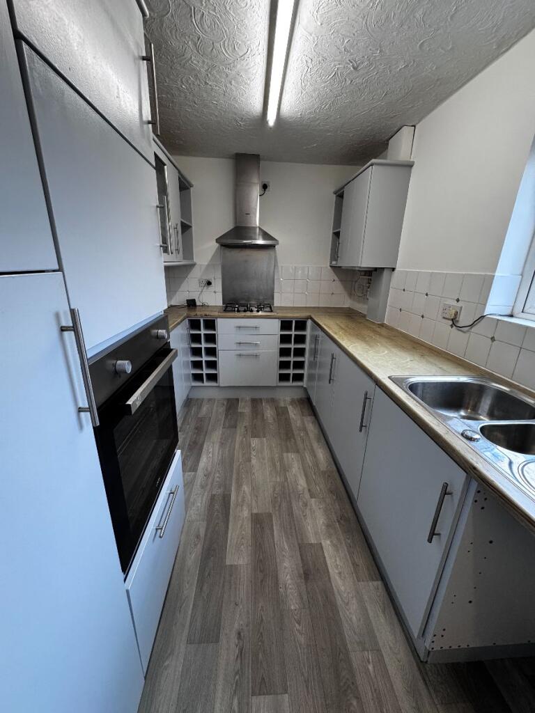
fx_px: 288
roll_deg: -1.5
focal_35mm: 14
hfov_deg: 85.7
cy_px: 356
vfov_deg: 102.1
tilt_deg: -18.8
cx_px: 268
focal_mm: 2.22
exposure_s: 1/100
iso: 200
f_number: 2.2
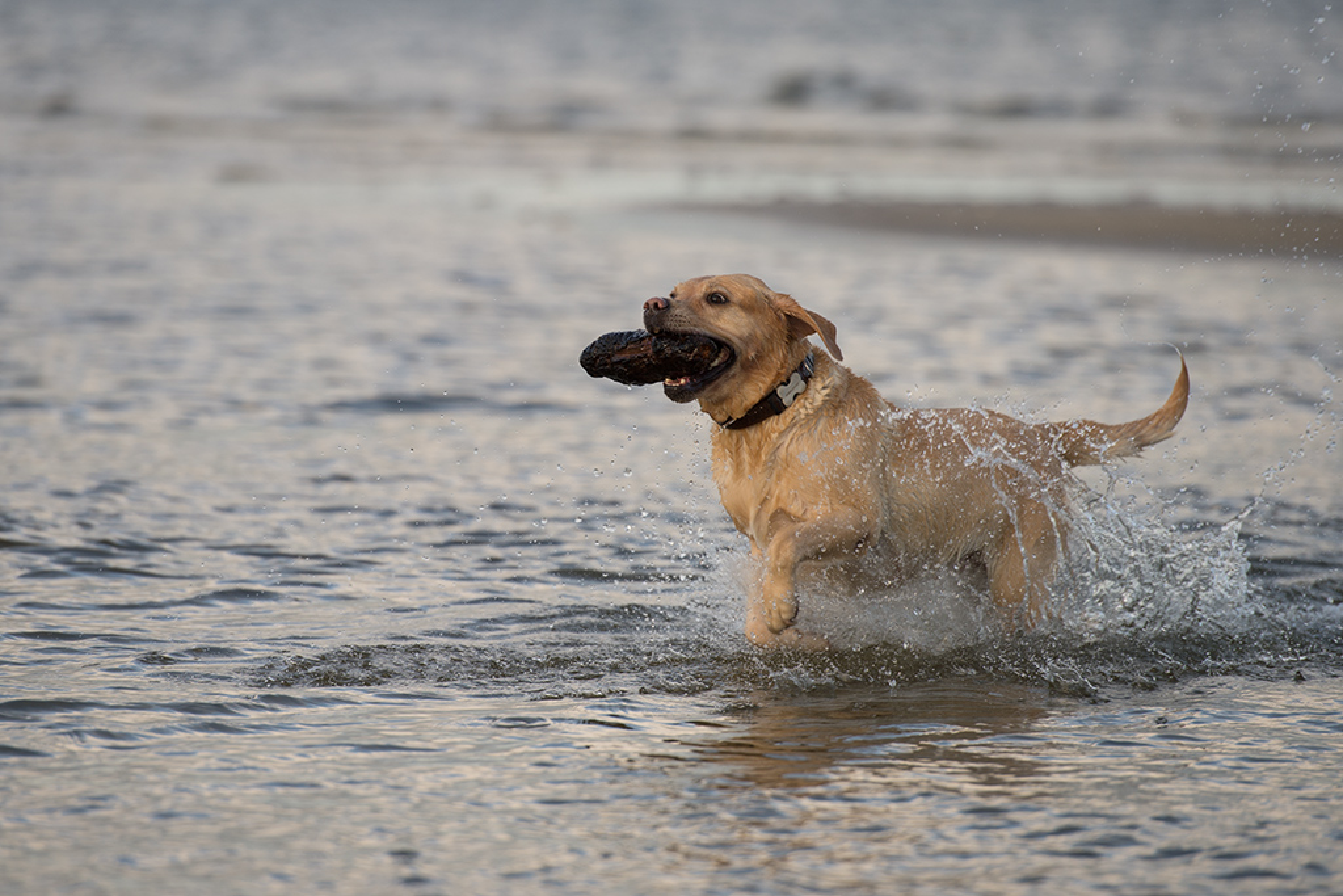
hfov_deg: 10.3
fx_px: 7462
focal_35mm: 200
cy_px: 448
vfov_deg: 6.9
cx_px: 672
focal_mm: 200
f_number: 3.5
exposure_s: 1/800
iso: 125
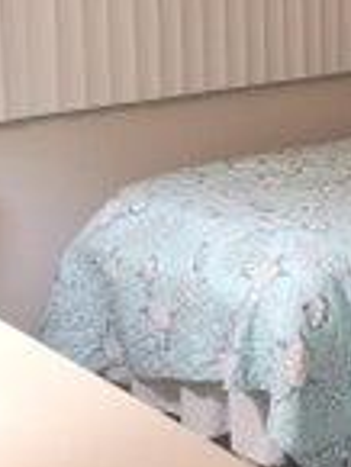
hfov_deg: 17.2
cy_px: 23
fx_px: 1026
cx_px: 551
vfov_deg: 24.7
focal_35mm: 76
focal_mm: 5.4
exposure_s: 1/120
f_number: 1.8
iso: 800
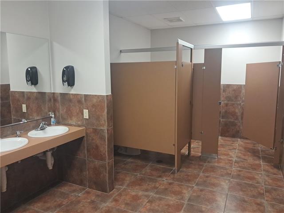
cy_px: 106
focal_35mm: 27
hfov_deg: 65.3
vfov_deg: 51.4
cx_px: 142
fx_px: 222
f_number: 1.8
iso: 320
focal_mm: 4
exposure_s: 1/60
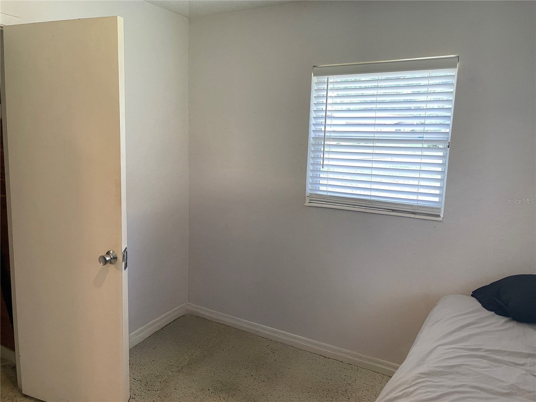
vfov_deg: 53.1
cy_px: 201
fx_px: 403
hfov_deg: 67.3
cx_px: 268
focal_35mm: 26
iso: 125
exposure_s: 1/60
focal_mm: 4.2
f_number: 1.6
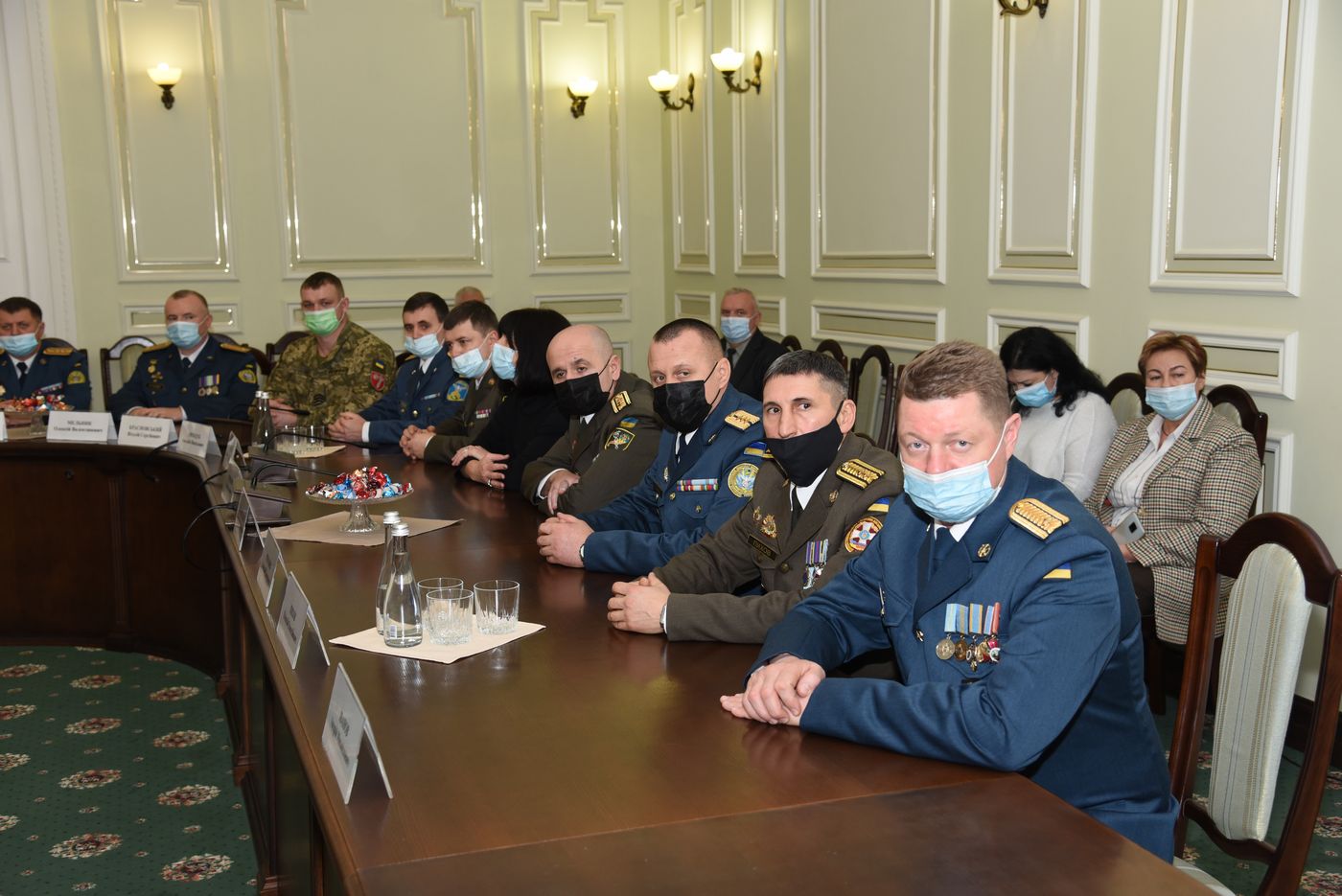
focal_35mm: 40
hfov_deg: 48.4
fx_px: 1492
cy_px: 448
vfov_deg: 33.4
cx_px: 671
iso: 800
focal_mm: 40
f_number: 4.5
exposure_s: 1/200
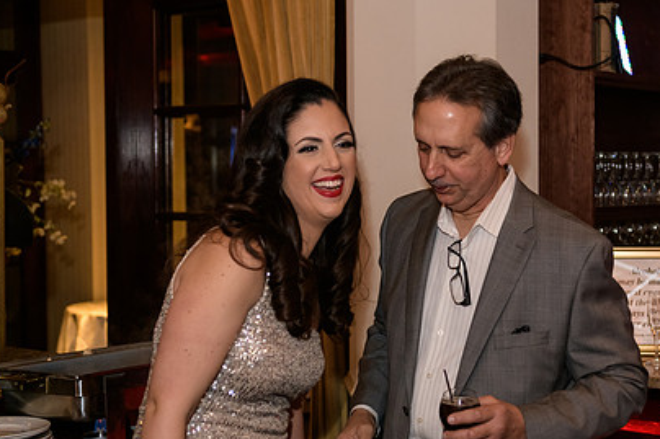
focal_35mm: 69
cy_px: 210
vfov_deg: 19.7
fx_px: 1264
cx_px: 453
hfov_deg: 29.0
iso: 1600
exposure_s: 1/125
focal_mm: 48
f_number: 3.2
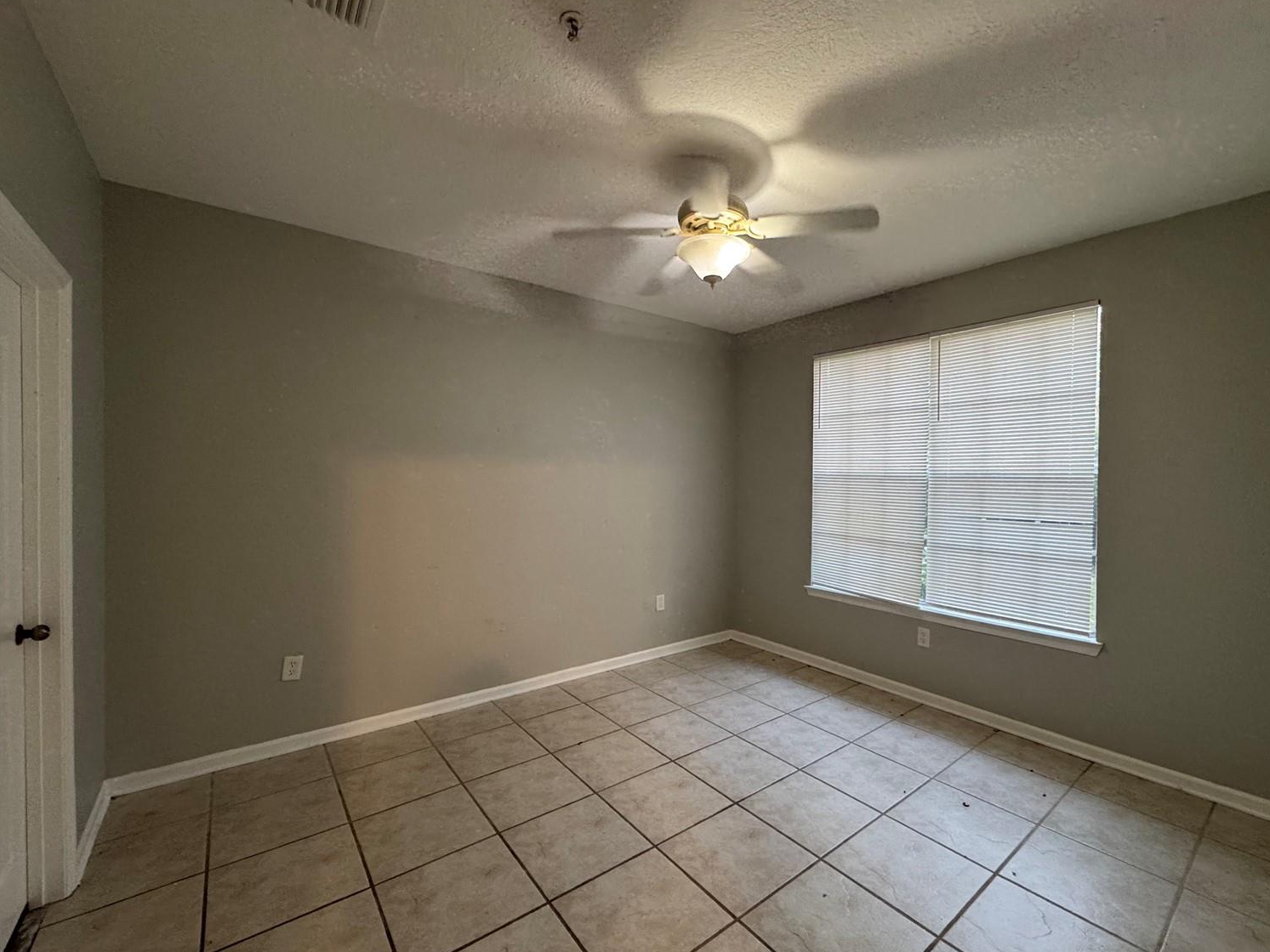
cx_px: 679
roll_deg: -0.6
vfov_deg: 81.7
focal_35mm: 15
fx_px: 550
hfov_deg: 98.0
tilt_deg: -1.5
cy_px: 488
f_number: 2.2
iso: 320
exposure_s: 1/60
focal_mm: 2.22
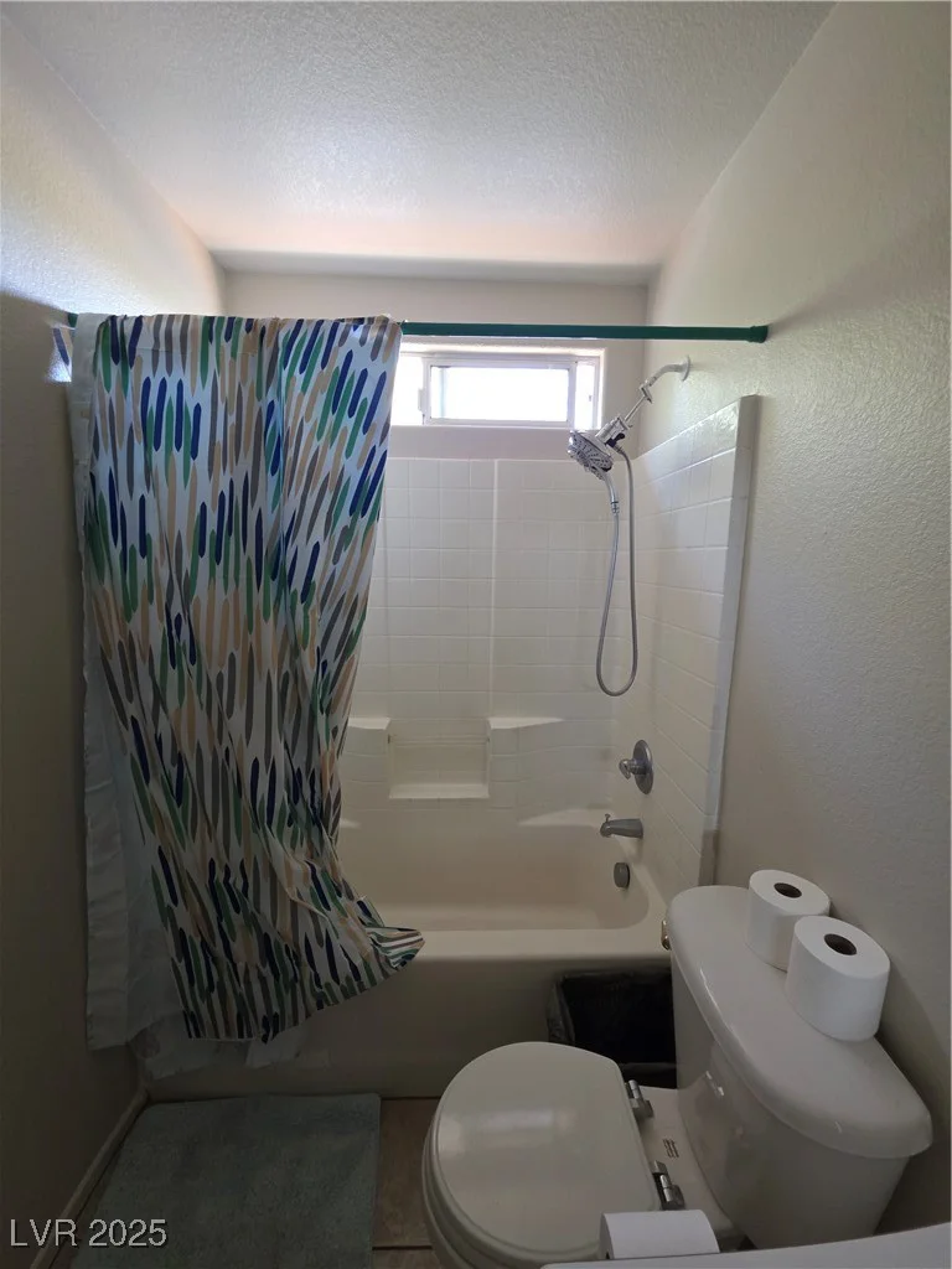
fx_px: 477
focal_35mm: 13
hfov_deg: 89.9
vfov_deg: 106.2
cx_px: 476
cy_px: 634
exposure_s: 1/60
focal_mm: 2.2
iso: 250
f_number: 1.9
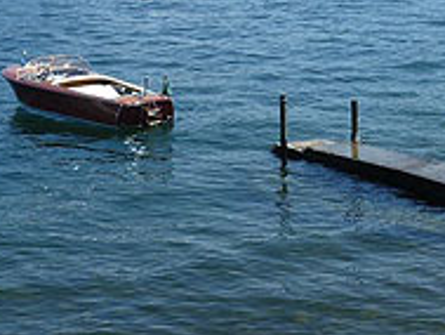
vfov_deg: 14.5
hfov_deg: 19.3
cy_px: -38
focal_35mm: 100
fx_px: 1286
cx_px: 381
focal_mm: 7.6
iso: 80
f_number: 4.1
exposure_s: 1/500
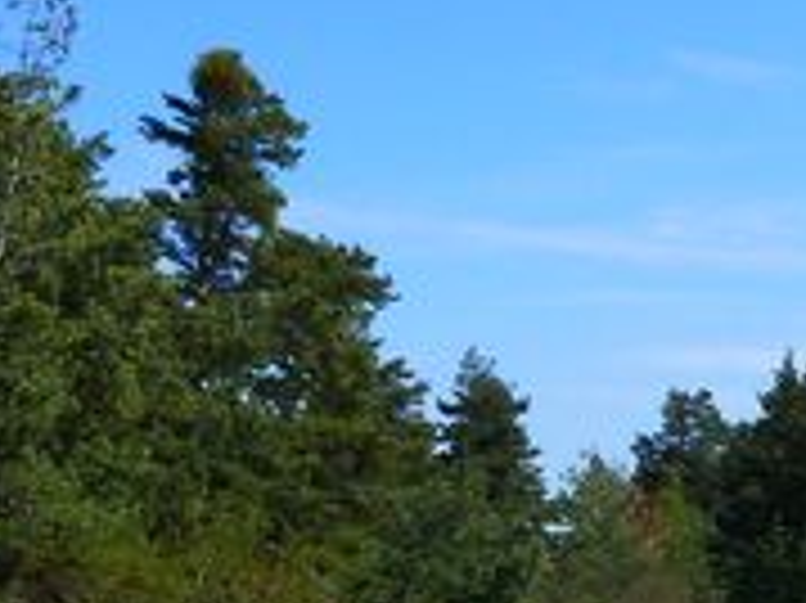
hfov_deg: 16.2
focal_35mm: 112
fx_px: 2606
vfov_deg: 12.8
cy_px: 792
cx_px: 1189
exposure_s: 1/500
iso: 80
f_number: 4.5
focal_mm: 4.1
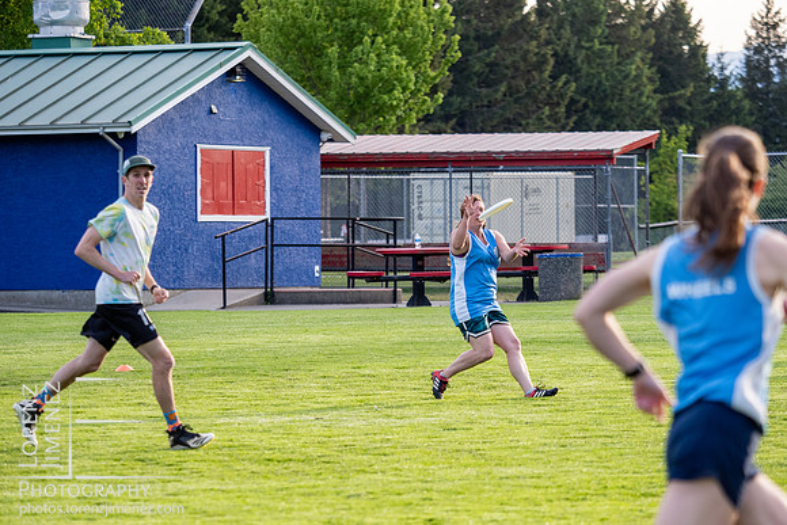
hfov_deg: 10.2
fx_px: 4412
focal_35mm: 202
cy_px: 262
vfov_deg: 6.8
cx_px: 394
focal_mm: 97
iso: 500
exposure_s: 1/1000
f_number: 2.8
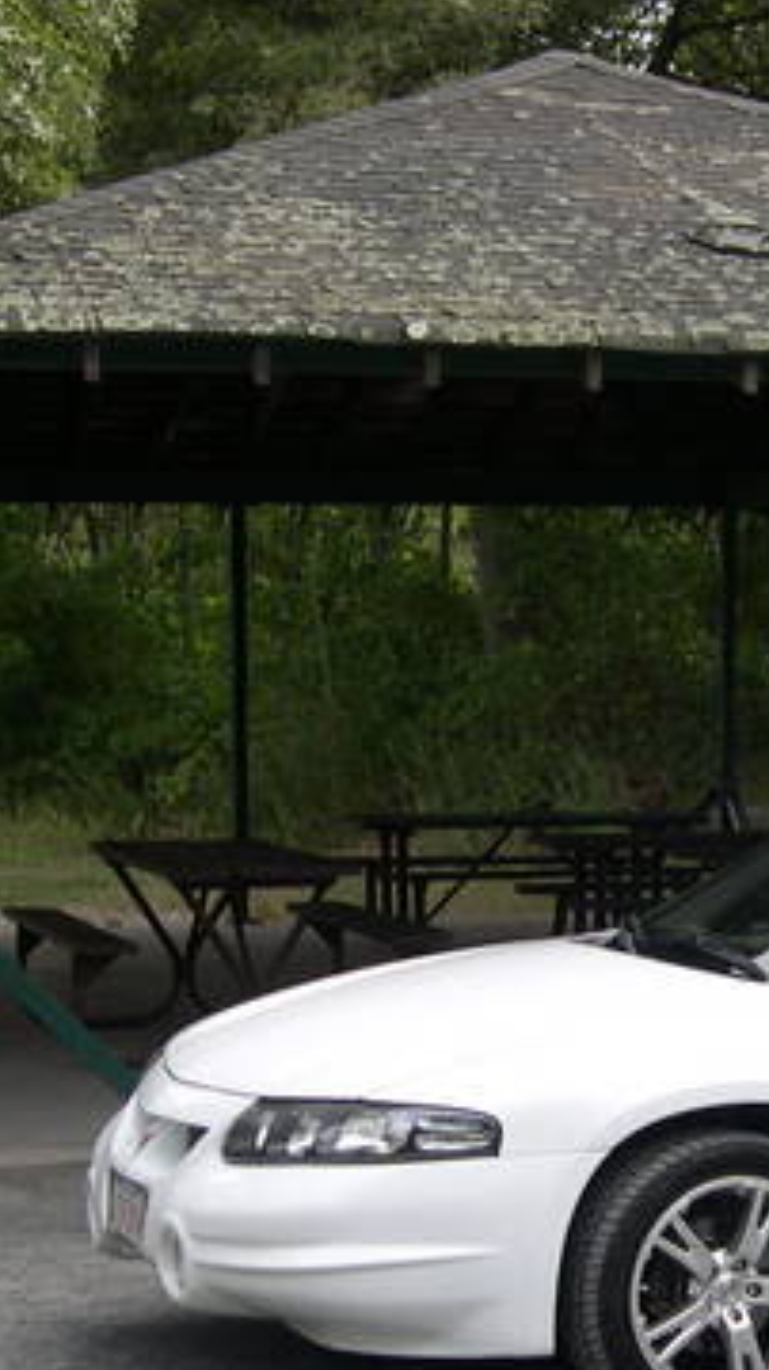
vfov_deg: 23.1
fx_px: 3341
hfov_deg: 13.0
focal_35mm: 92
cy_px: 822
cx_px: 727
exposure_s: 1/330
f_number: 2.8
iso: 100
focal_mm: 8
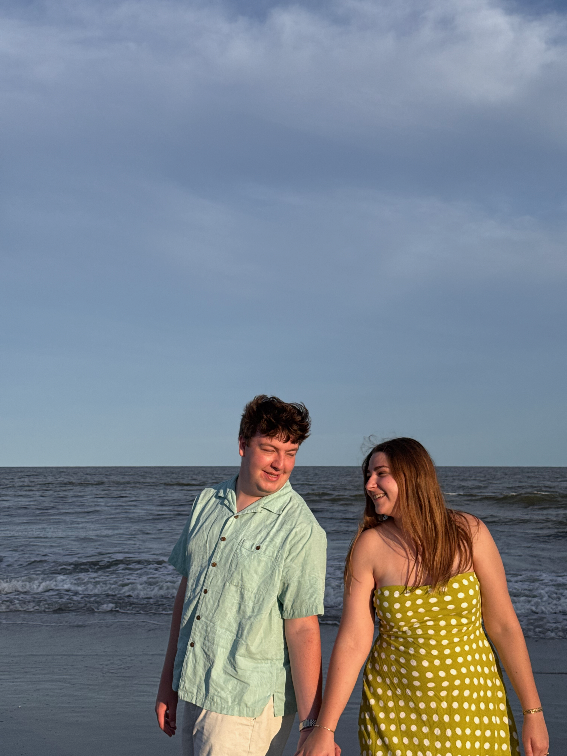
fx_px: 1048
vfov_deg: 39.7
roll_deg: +1.0
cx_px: 284
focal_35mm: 48
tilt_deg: +5.3
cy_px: 378
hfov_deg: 30.3
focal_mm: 6.76
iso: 64
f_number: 1.78
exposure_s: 1/4608
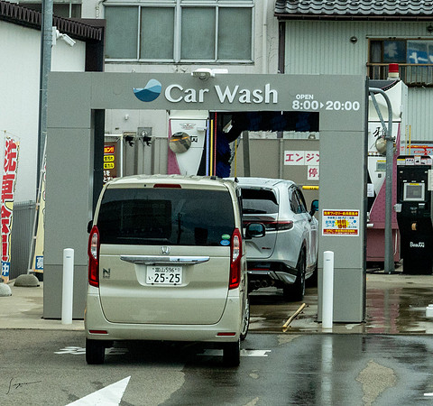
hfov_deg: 10.3
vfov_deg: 9.6
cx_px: 429
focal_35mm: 174
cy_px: -82
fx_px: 2383
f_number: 11
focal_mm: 46
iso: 500
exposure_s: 1/500
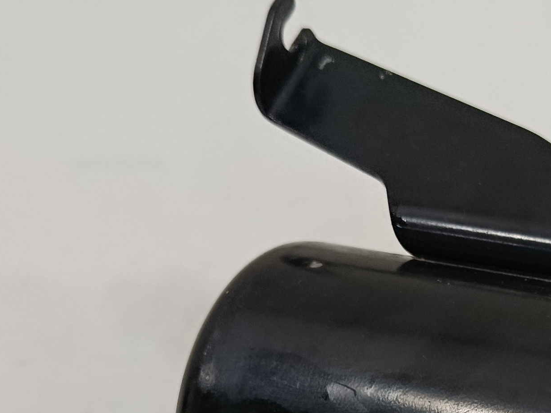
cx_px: 542
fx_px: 1241
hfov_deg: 24.0
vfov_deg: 18.0
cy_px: 492
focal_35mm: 78
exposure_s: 1/100
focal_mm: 5.24
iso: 848
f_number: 1.7
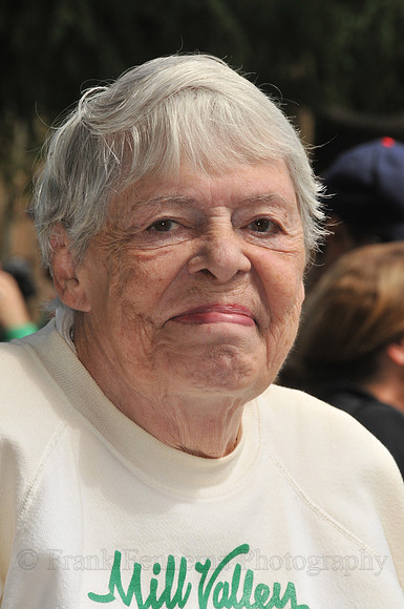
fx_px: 5065
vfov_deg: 6.9
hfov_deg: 4.6
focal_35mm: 300
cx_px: 202
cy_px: 304
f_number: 16
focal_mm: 200
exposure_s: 1/320
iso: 400
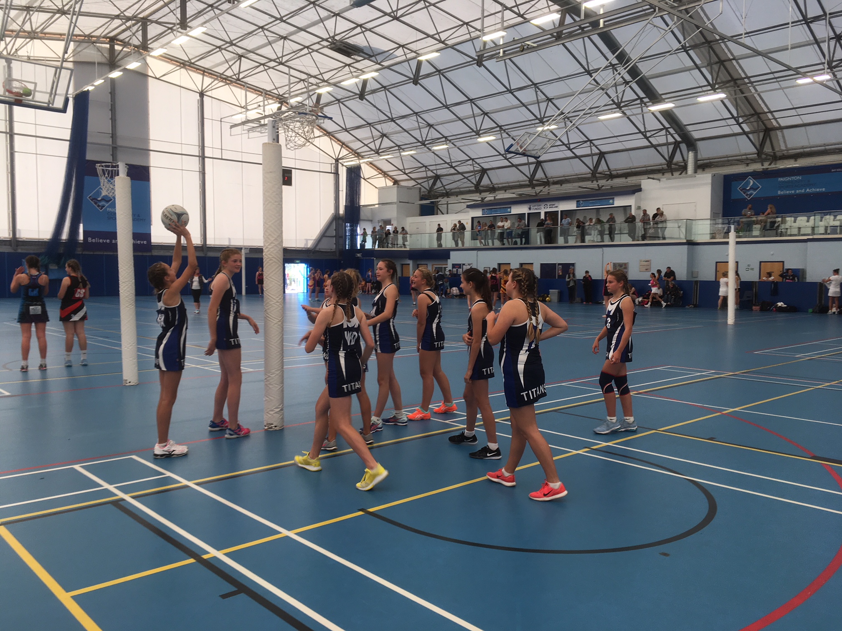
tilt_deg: -4.2
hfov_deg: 61.7
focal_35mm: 29
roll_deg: -0.4
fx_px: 705
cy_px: 316
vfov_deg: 48.2
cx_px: 421
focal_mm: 4.15
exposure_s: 1/100
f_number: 2.2
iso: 25
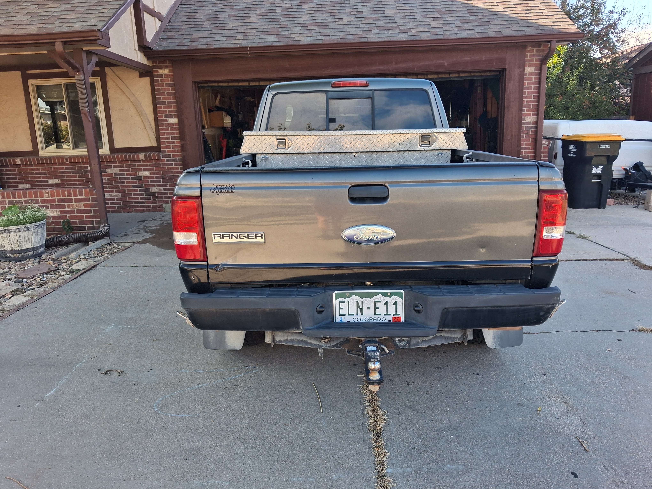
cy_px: 244
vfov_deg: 51.4
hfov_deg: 65.3
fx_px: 509
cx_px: 326
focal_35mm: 27
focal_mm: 4
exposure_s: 1/120
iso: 40
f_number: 1.8
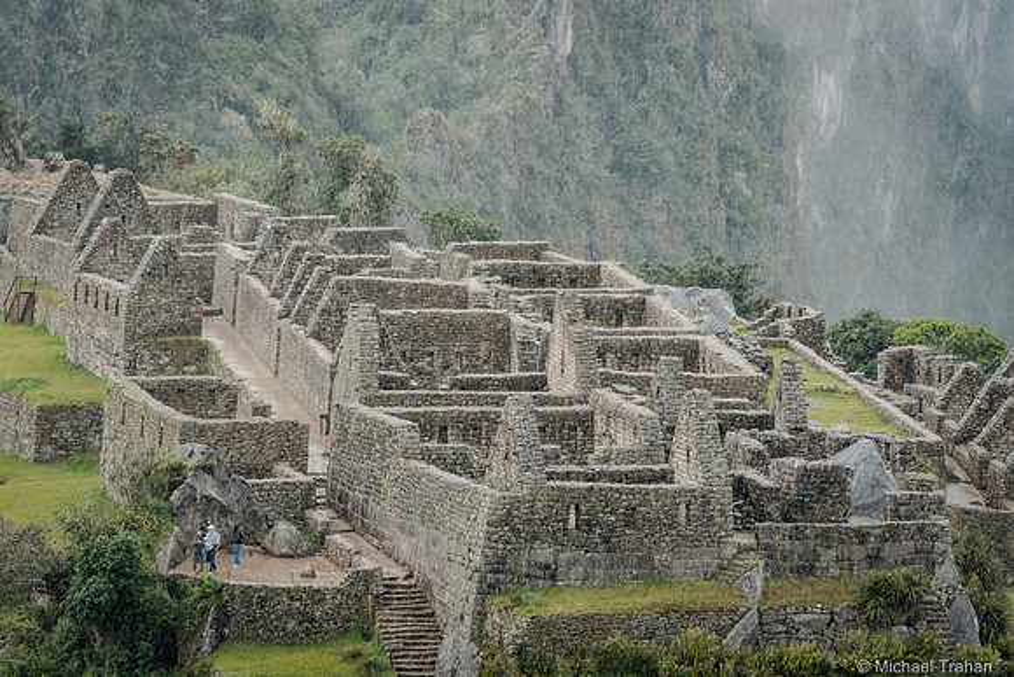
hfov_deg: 10.0
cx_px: 507
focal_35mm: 205
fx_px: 5785
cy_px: 338
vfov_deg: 6.7
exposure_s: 1/200
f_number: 13
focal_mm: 200
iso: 1600
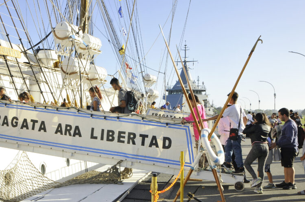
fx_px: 381
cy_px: 113
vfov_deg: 29.8
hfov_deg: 43.2
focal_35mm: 45
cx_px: 108
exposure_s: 1/160
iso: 250
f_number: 11
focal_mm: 22
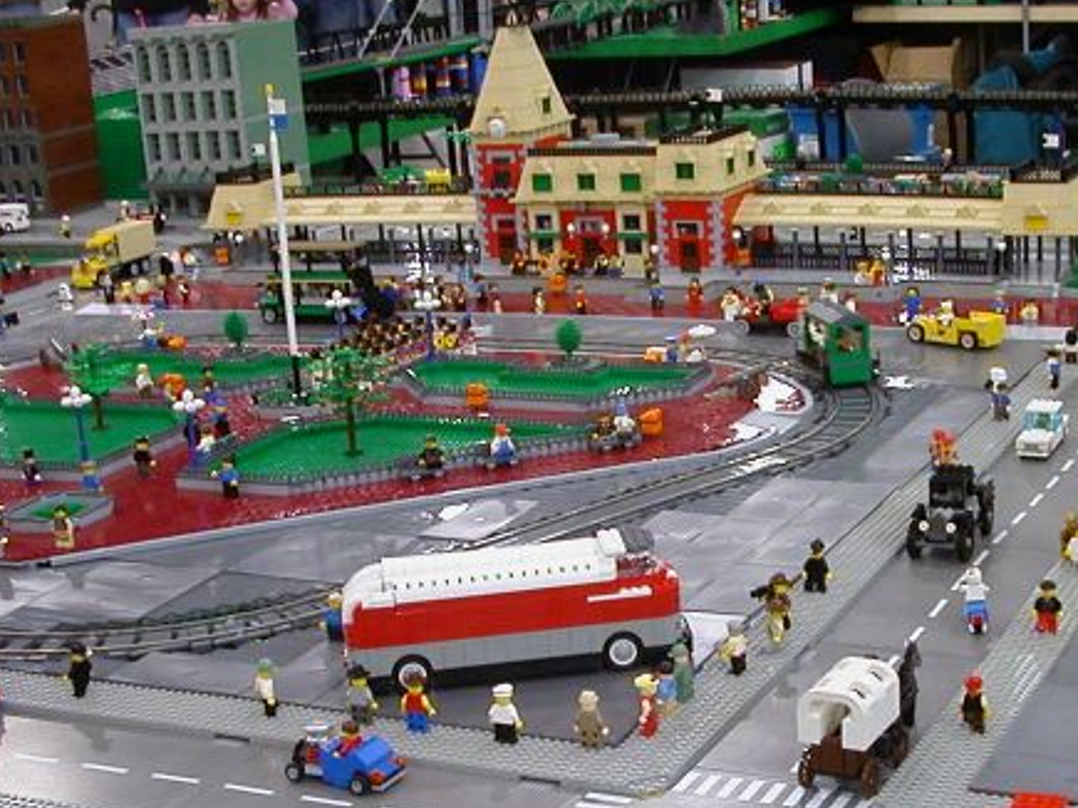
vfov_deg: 21.3
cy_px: 669
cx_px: 743
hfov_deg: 28.3
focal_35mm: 68
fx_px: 2117
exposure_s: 1/14.4
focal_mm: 5.6
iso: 100
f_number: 2.7
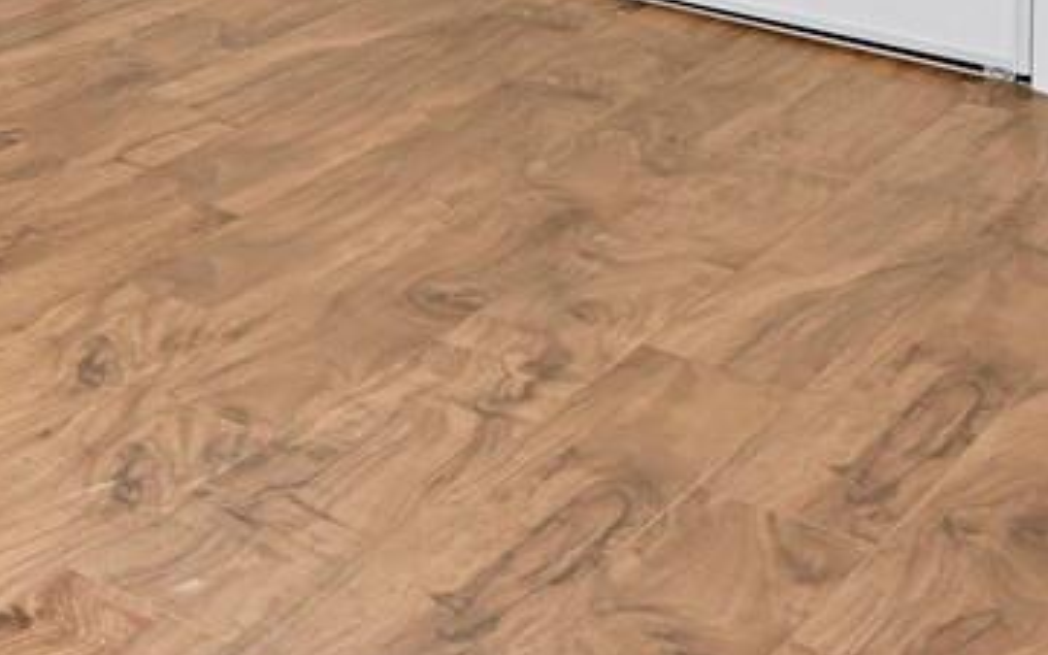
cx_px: -991
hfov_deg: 18.6
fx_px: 2199
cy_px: -739
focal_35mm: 77
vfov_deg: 13.8
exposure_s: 6
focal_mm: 17
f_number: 8
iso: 250
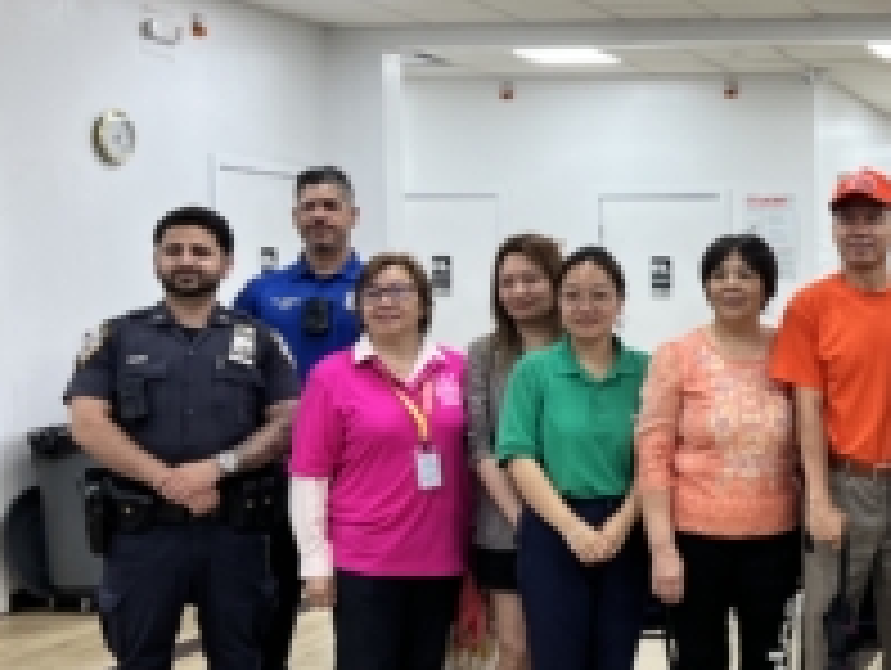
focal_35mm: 59
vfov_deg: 24.9
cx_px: 936
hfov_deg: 29.9
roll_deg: -0.3
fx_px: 1520
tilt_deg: -2.9
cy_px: 346
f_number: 1.5
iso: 64
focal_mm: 5.7
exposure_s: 1/120
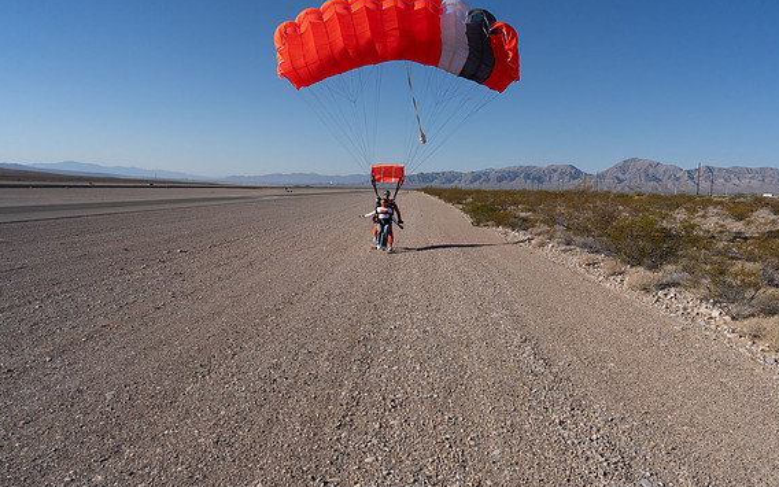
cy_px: 235
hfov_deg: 72.5
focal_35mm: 25
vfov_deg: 49.3
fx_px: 531
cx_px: 395
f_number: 11
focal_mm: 24
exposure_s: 1/2000
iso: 800
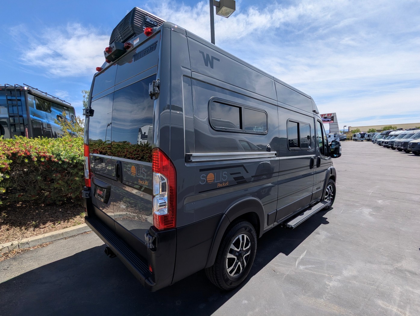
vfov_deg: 78.2
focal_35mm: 16
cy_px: 158
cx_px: 210
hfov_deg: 94.4
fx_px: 194
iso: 50
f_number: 2.2
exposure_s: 1/1689
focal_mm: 2.35
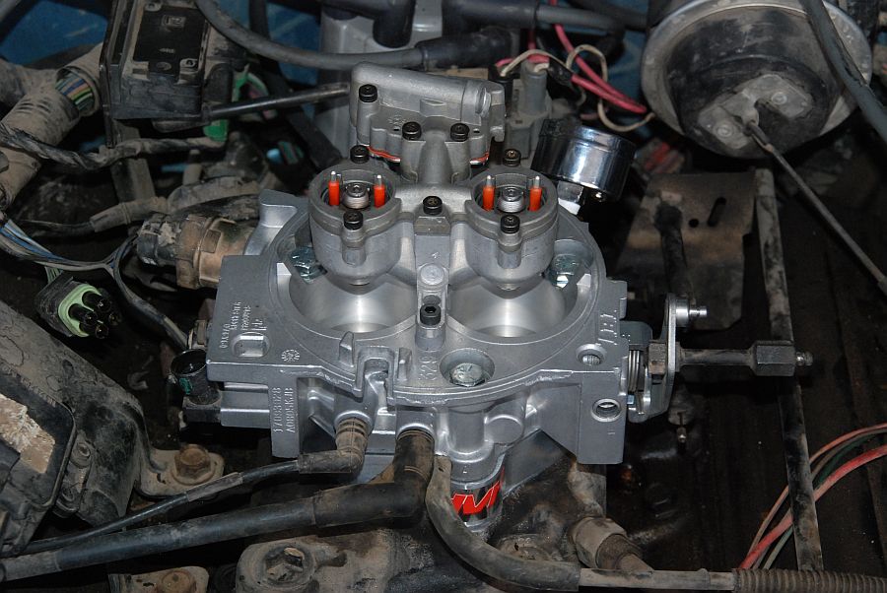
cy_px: 296
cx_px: 444
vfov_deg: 14.1
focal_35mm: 98
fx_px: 2405
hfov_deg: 20.9
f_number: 8
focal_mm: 65
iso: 800
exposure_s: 1/200
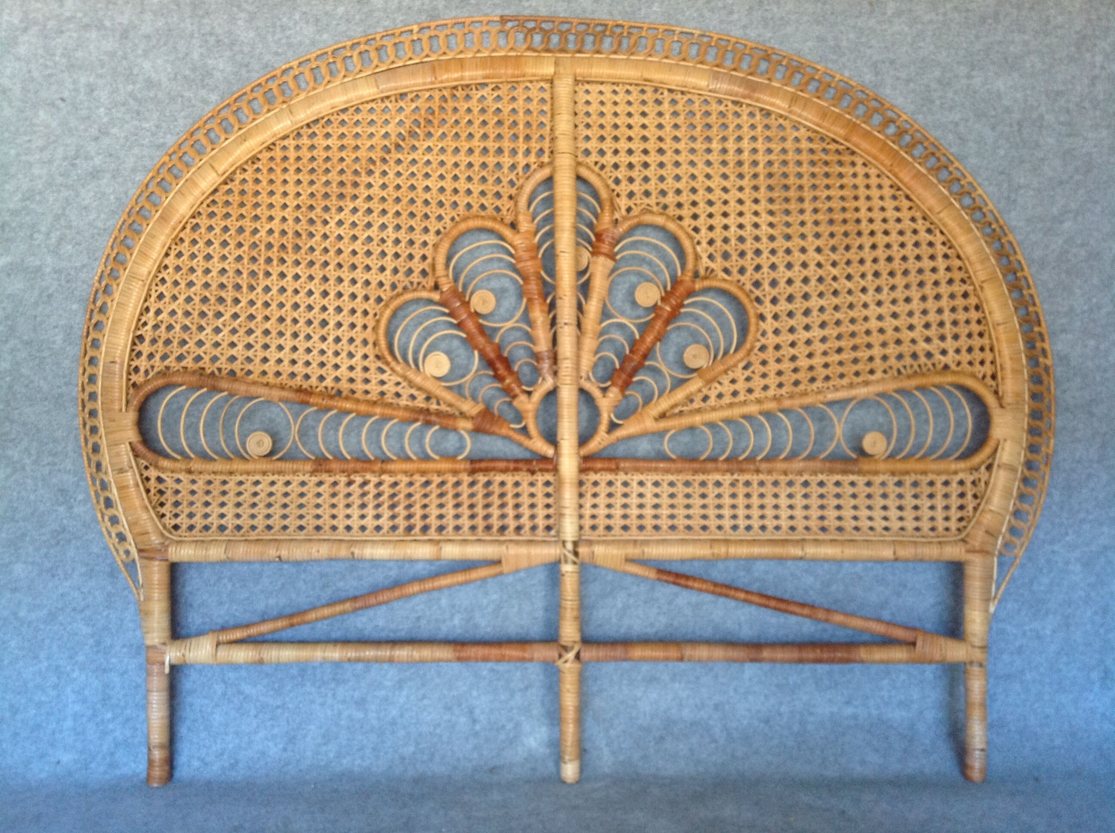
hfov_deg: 52.7
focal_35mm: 35
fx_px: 1126
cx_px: 558
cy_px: 416
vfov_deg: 40.6
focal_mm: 4.28
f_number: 2.4
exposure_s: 1/17
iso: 160
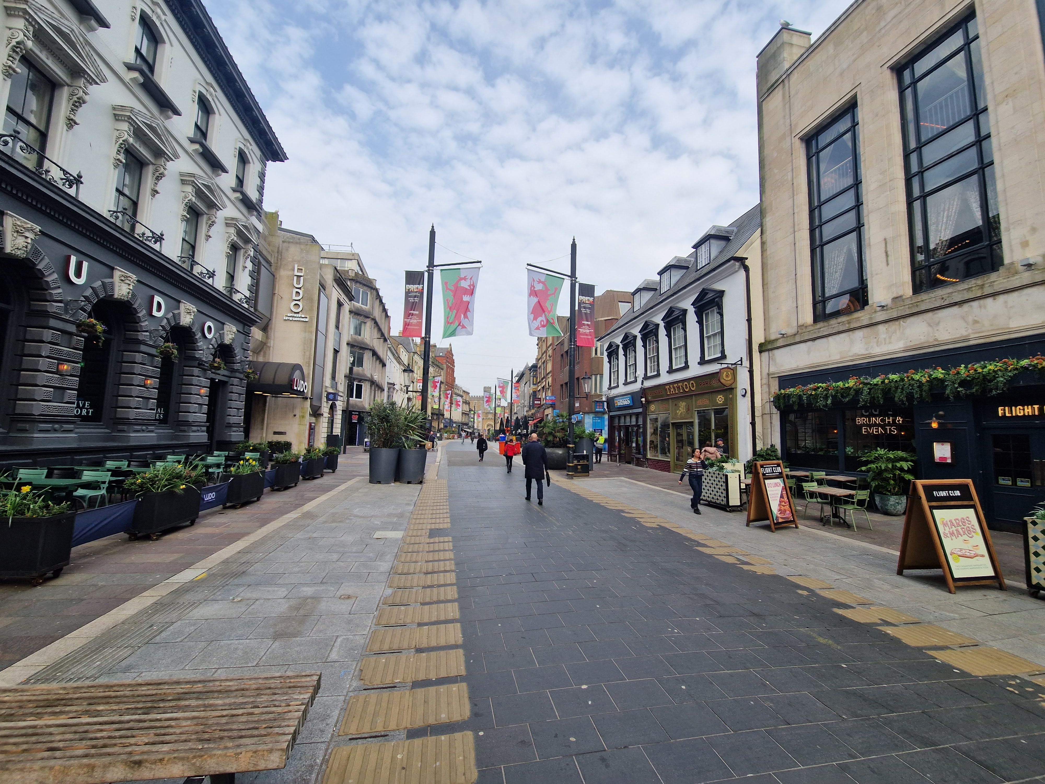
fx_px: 392
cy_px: 392
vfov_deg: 89.9
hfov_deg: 106.2
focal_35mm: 13
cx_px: 522
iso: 50
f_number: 2.2
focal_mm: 2.2
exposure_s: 1/992
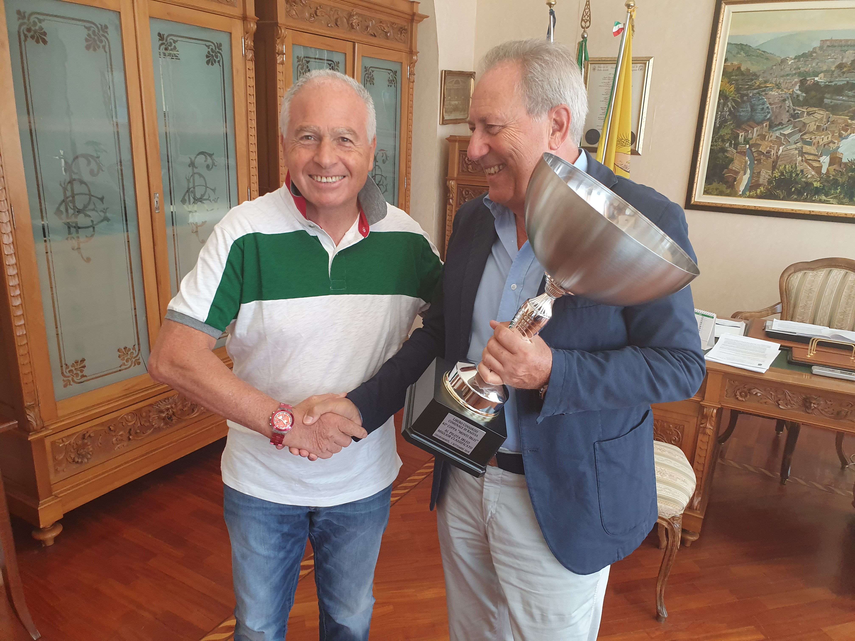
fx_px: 642
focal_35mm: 26
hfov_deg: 67.3
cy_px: 320
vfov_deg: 53.1
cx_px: 428
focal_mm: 4.32
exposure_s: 1/50
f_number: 2.4
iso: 160
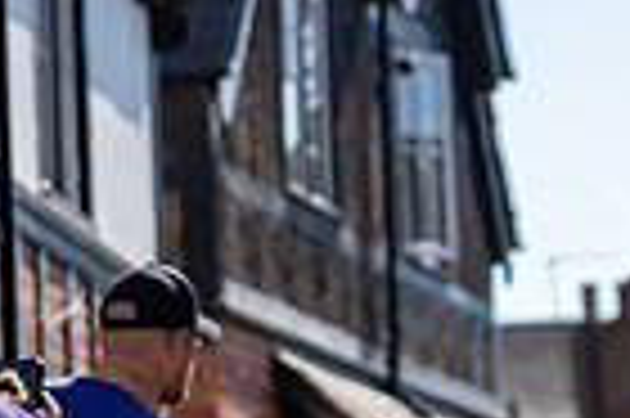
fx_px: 5087
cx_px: -54
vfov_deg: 4.7
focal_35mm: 291
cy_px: 614
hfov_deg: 7.1
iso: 100
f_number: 3.5
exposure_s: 1/1000
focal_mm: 70
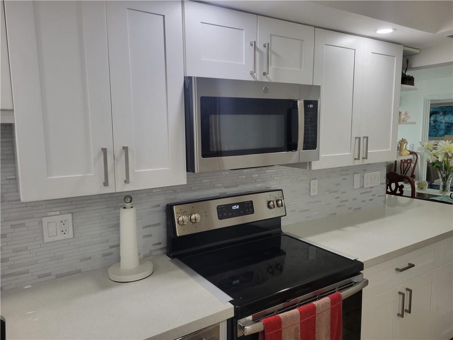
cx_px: 226
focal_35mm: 26
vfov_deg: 53.1
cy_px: 170
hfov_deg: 67.3
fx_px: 340
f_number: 1.8
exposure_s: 1/120
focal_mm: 5.4
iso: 160
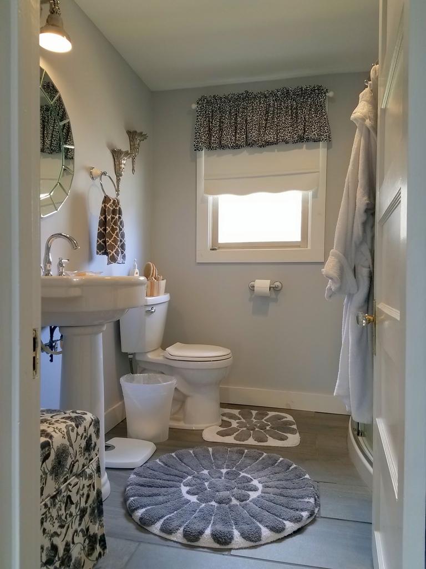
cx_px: 213
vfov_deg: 67.3
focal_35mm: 26
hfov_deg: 53.1
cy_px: 284
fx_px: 427
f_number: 1.7
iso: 64
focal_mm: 4.2
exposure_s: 1/60
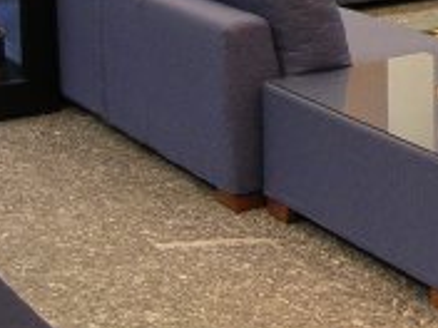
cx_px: 552
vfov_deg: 13.1
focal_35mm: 108
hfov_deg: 17.2
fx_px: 1367
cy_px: -123
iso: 154
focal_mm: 5.8
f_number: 2.8
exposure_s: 1/3.5
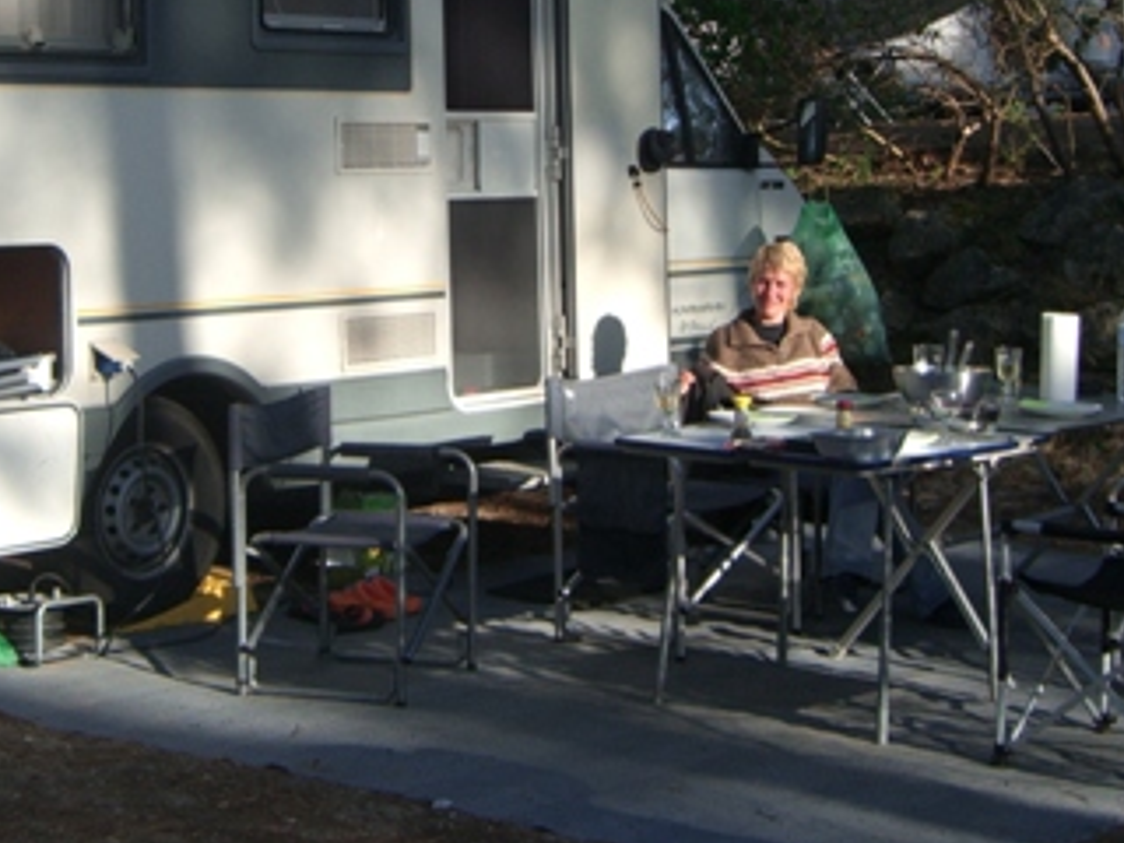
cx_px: 422
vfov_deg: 19.1
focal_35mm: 76
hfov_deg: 25.6
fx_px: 2468
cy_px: 119
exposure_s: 1/640
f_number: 2.8
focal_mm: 7.9
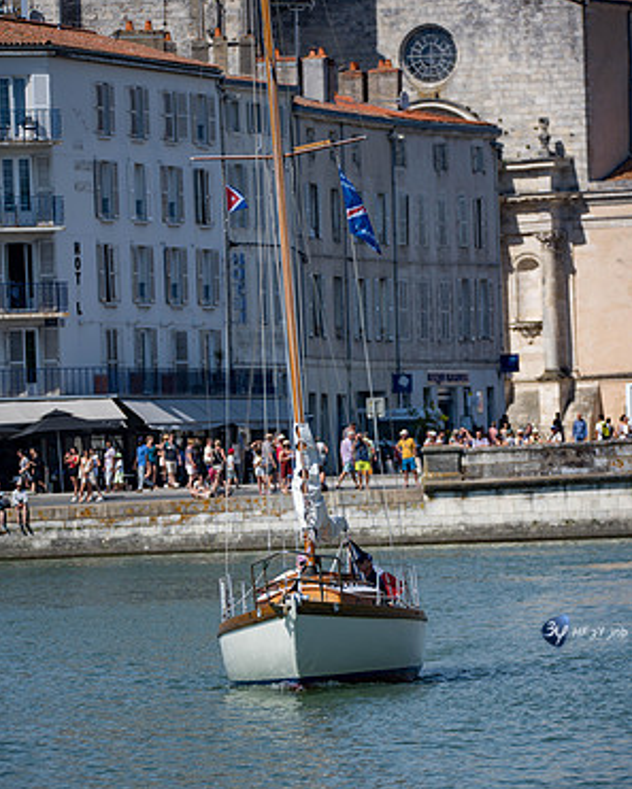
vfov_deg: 6.3
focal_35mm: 307
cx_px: 317
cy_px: 451
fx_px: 7175
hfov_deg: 5.0
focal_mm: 270
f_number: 5.6
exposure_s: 1/640
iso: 72
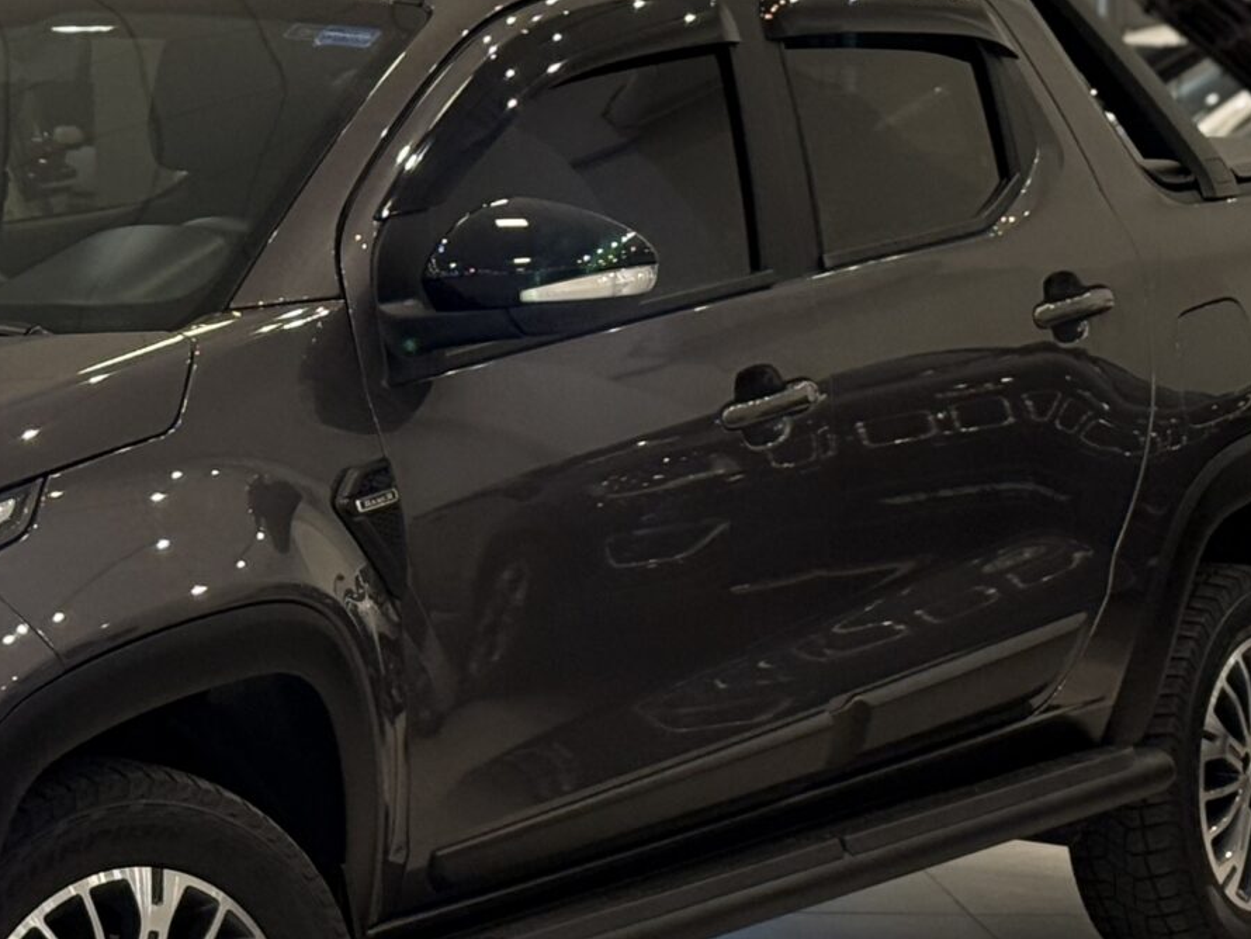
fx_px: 4989
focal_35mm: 138
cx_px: 166
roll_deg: +0.1
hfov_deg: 14.2
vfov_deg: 10.8
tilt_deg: -3.4
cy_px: 446
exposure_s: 1/60
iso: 200
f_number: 1.78
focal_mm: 6.76
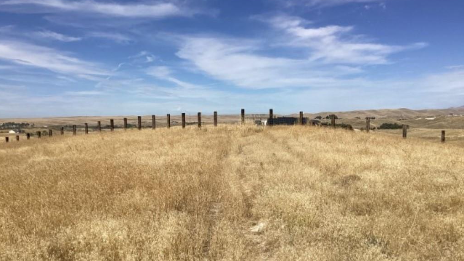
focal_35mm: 34
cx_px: 231
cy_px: 162
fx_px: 418
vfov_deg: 34.5
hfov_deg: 58.0
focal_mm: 3.3
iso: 25
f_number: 2.4
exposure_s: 1/3268
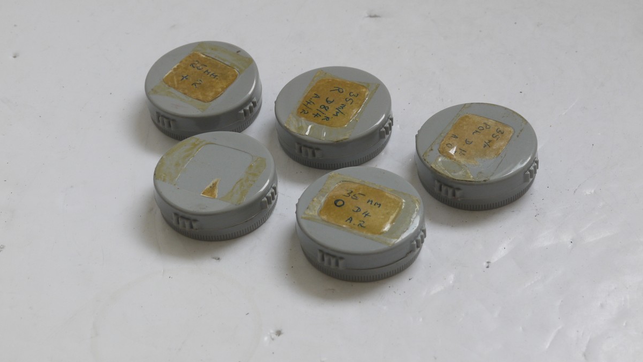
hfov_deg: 23.2
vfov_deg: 13.1
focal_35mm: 92
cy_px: 171
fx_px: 1568
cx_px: 322
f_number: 10
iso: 400
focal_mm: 42
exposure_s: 1/20
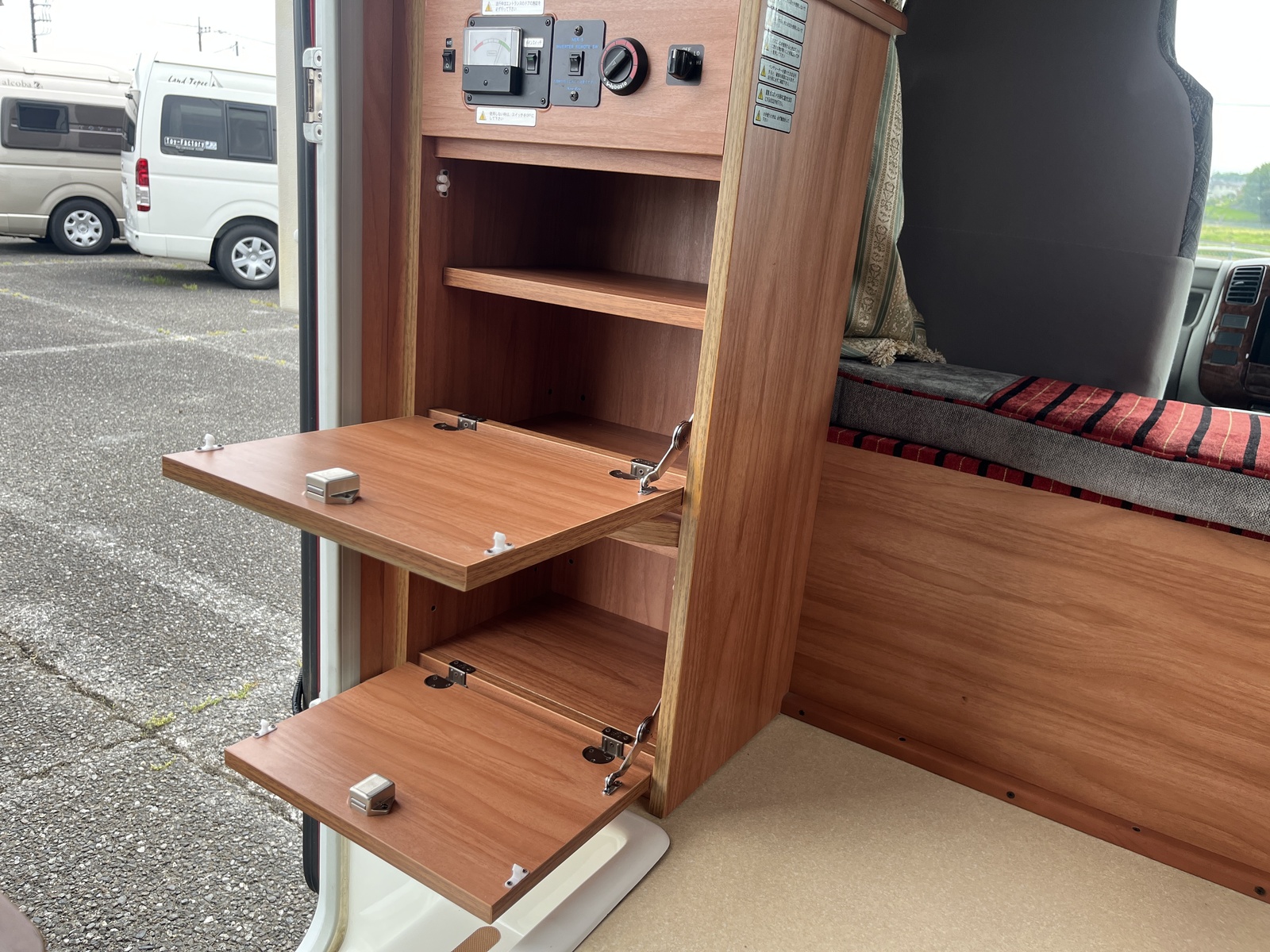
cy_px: 476
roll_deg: -3.3
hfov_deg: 67.3
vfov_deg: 53.1
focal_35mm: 26
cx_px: 635
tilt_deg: -16.7
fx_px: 954
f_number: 1.6
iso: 50
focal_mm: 5.1
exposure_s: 1/407
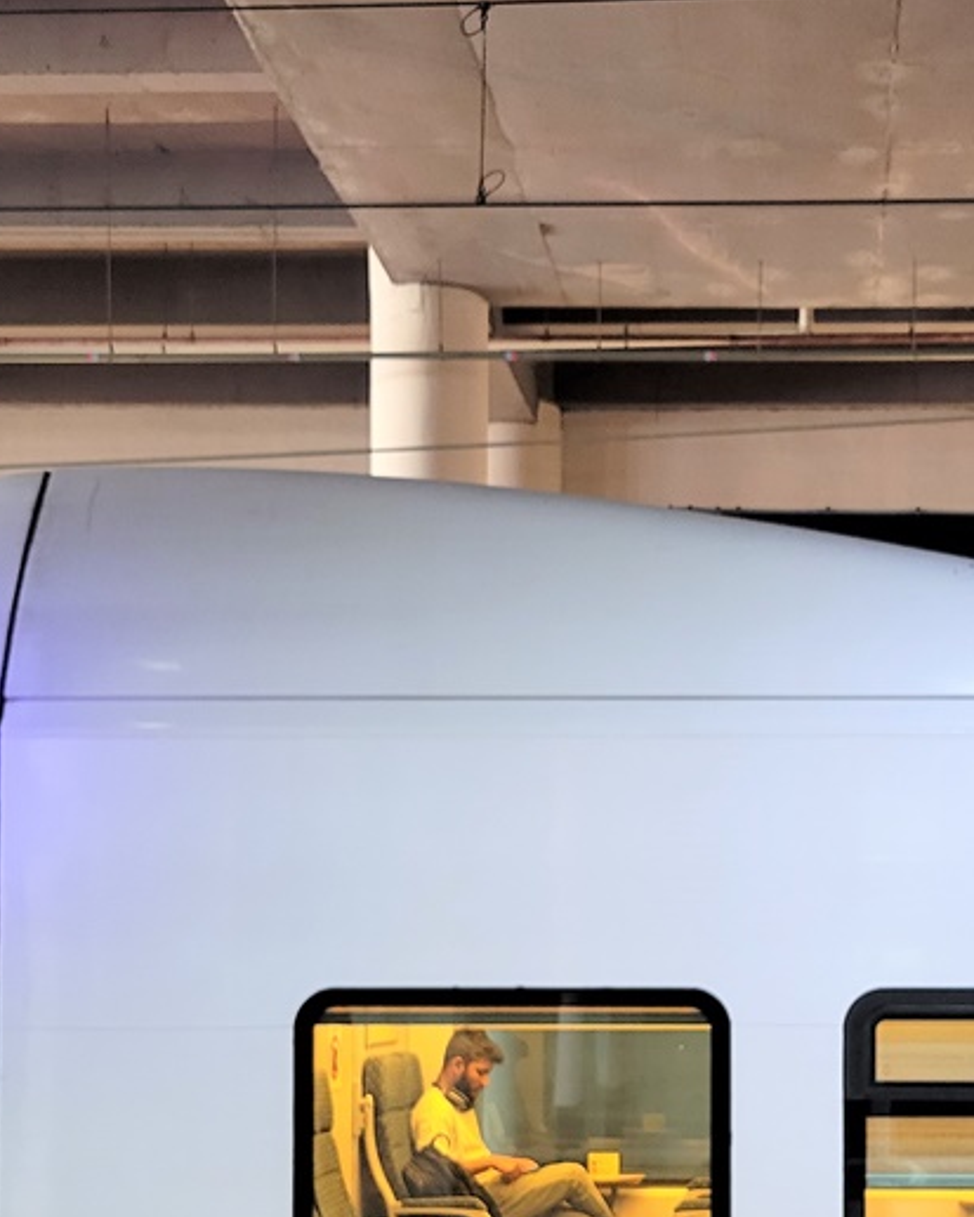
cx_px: 738
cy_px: 946
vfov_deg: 31.3
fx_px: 2125
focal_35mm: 59
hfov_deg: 25.5
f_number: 1.8
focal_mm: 5.4
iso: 400
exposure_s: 1/50
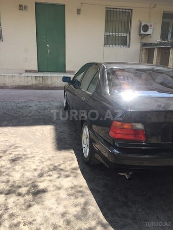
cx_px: 86
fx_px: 193
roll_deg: -1.3
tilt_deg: -15.4
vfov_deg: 61.7
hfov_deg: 48.2
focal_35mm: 29
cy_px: 115
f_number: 2.2
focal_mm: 4.15
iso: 32
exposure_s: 1/373
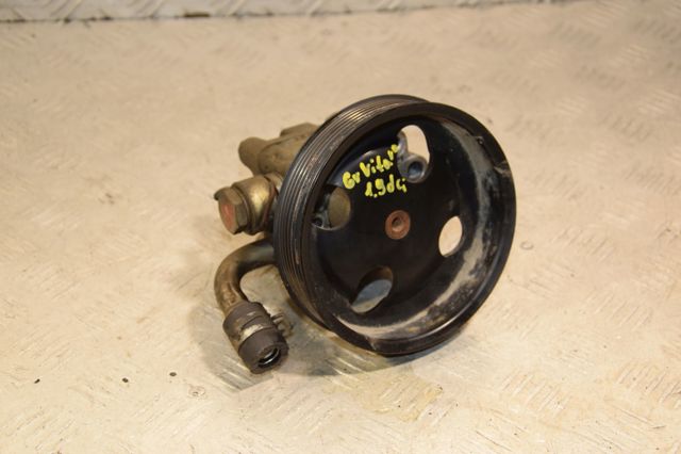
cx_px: 340
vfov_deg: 18.2
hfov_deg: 27.0
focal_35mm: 75
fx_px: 1418
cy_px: 227
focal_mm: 50
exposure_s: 1/200
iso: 800
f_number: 5.6
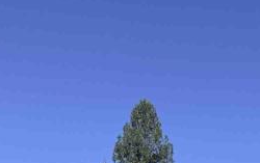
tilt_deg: +2.5
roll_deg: -0.7
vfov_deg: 11.3
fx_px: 738
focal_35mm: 104
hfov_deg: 19.9
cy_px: 336
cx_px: 173
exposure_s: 1/5714
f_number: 1.78
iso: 80
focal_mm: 6.76
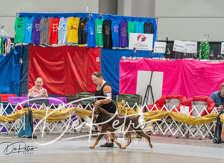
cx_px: 102
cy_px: 73
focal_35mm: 208
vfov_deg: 7.0
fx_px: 1328
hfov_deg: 9.6
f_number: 2.8
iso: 6400
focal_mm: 165
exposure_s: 1/250
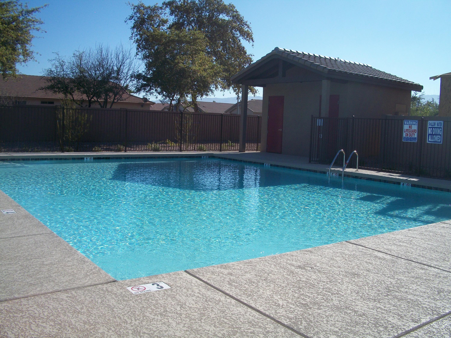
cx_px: 226
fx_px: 456
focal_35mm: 35
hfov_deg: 52.6
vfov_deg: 40.7
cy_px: 169
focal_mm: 6.3
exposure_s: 1/500
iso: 80
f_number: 5.6
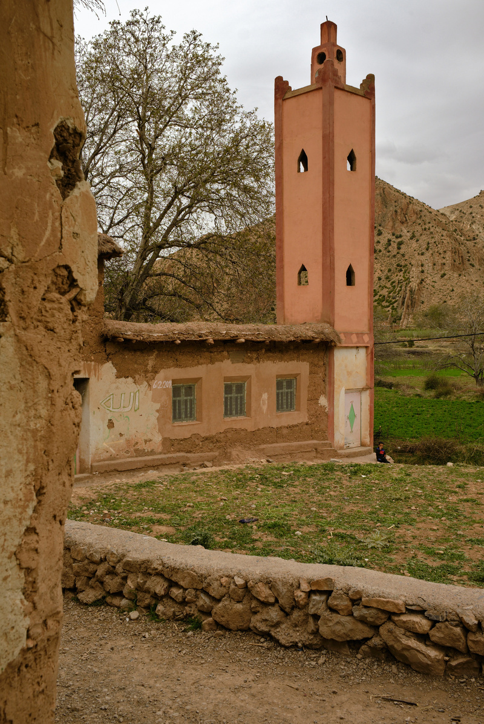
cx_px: 242
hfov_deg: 37.9
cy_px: 362
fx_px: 705
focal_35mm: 35
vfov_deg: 54.4
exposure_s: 1/110
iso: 400
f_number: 11
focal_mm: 23
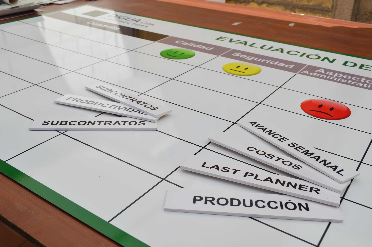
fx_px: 371
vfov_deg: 36.7
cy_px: 124
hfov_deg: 53.2
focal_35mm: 36
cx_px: 186
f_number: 8
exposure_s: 1/250
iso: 100
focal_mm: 24
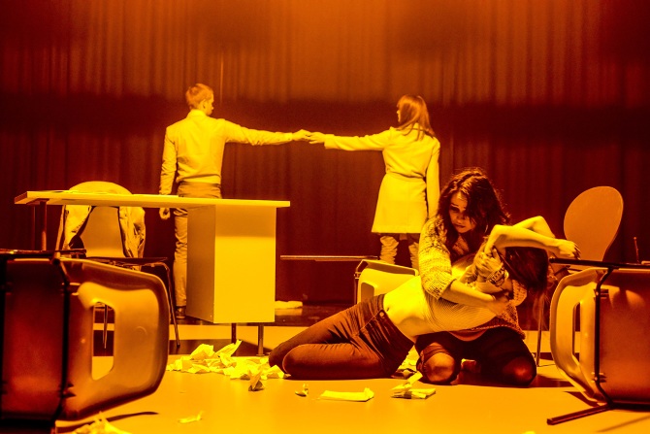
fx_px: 903
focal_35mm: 50
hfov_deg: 39.6
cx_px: 325
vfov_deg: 27.0
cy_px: 217
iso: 1600
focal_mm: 50
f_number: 2.8
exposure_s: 1/25
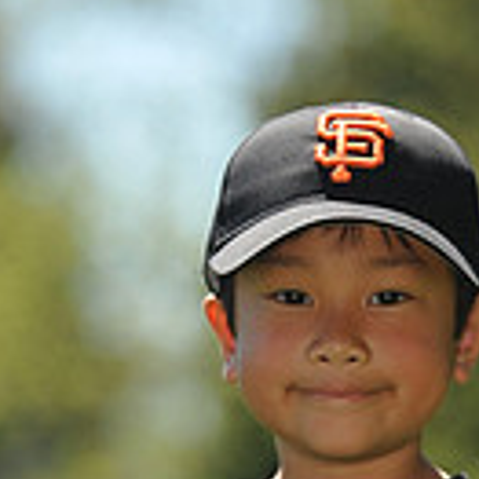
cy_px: 662
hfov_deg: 3.9
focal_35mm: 453
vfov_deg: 3.9
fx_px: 7092
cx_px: 377
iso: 200
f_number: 4
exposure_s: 1/1250
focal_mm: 120
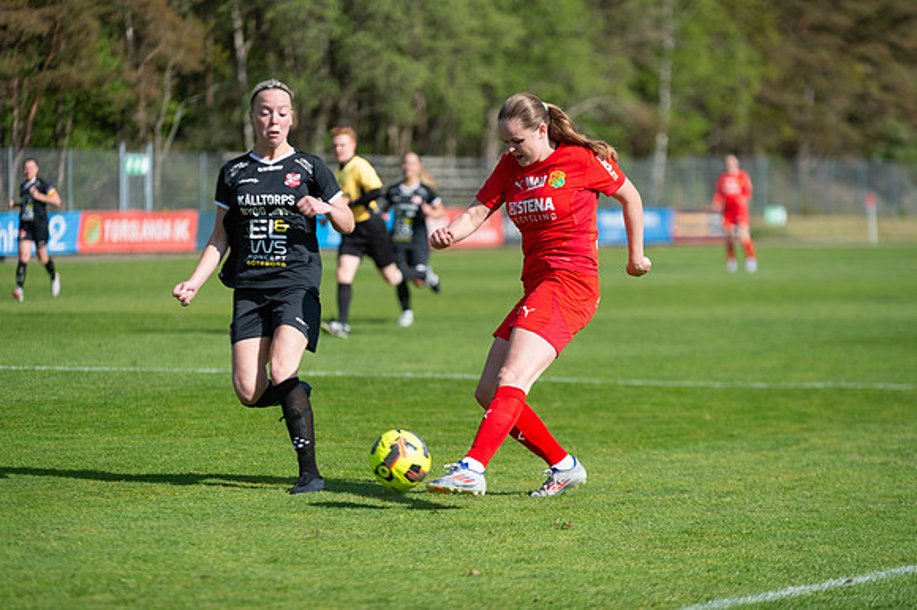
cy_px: 305
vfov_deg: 8.6
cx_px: 458
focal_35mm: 160
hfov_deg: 12.8
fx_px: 4073
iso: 100
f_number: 3.2
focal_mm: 160
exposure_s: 1/1600
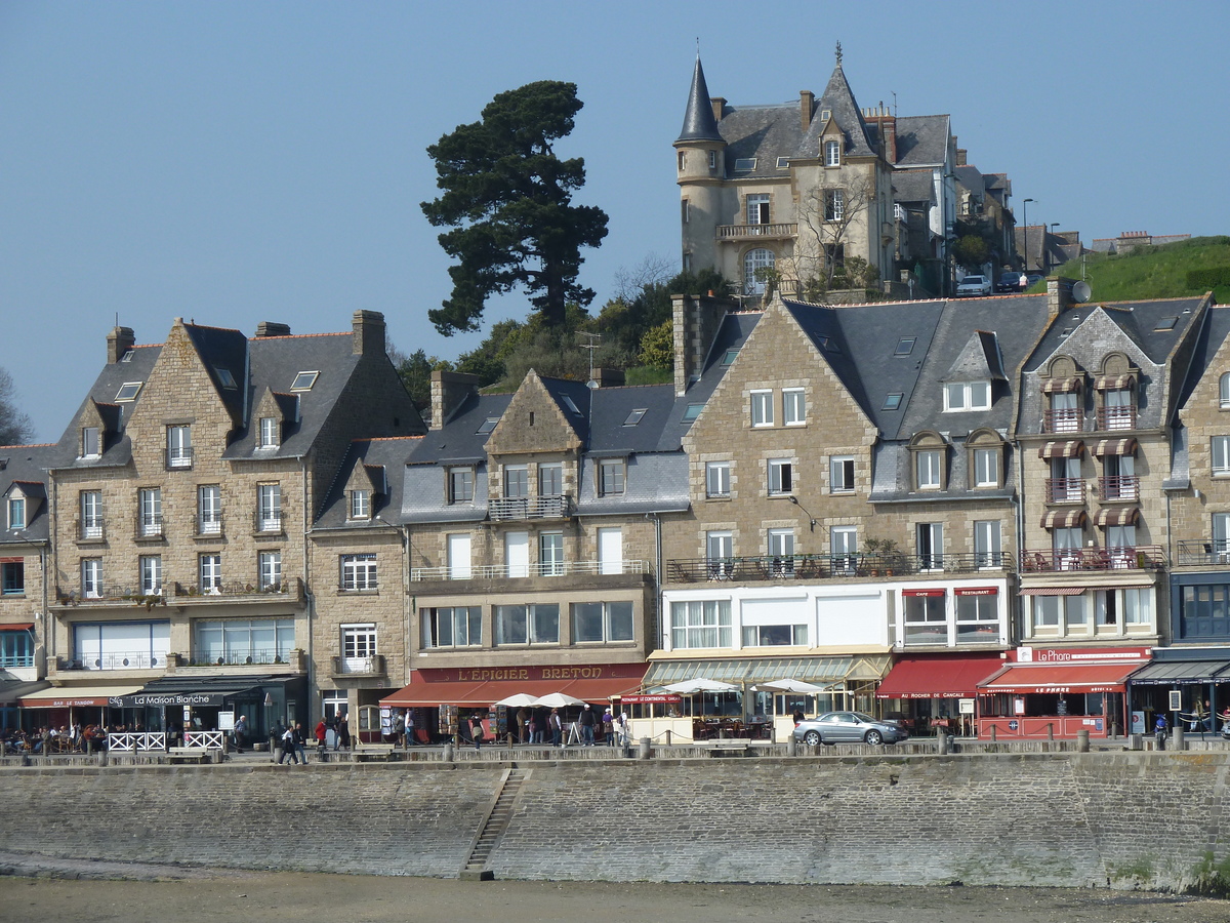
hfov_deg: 15.4
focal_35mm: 128
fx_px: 4548
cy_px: 462
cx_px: 615
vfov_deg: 11.6
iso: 80
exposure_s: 1/500
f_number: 5.6
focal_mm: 21
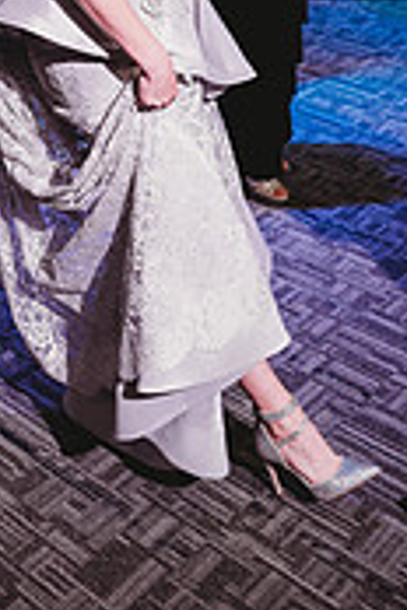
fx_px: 1051
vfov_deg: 28.1
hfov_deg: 21.9
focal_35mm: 62
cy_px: -130
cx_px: 218
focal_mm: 24
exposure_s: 1/125
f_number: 2.2
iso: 400
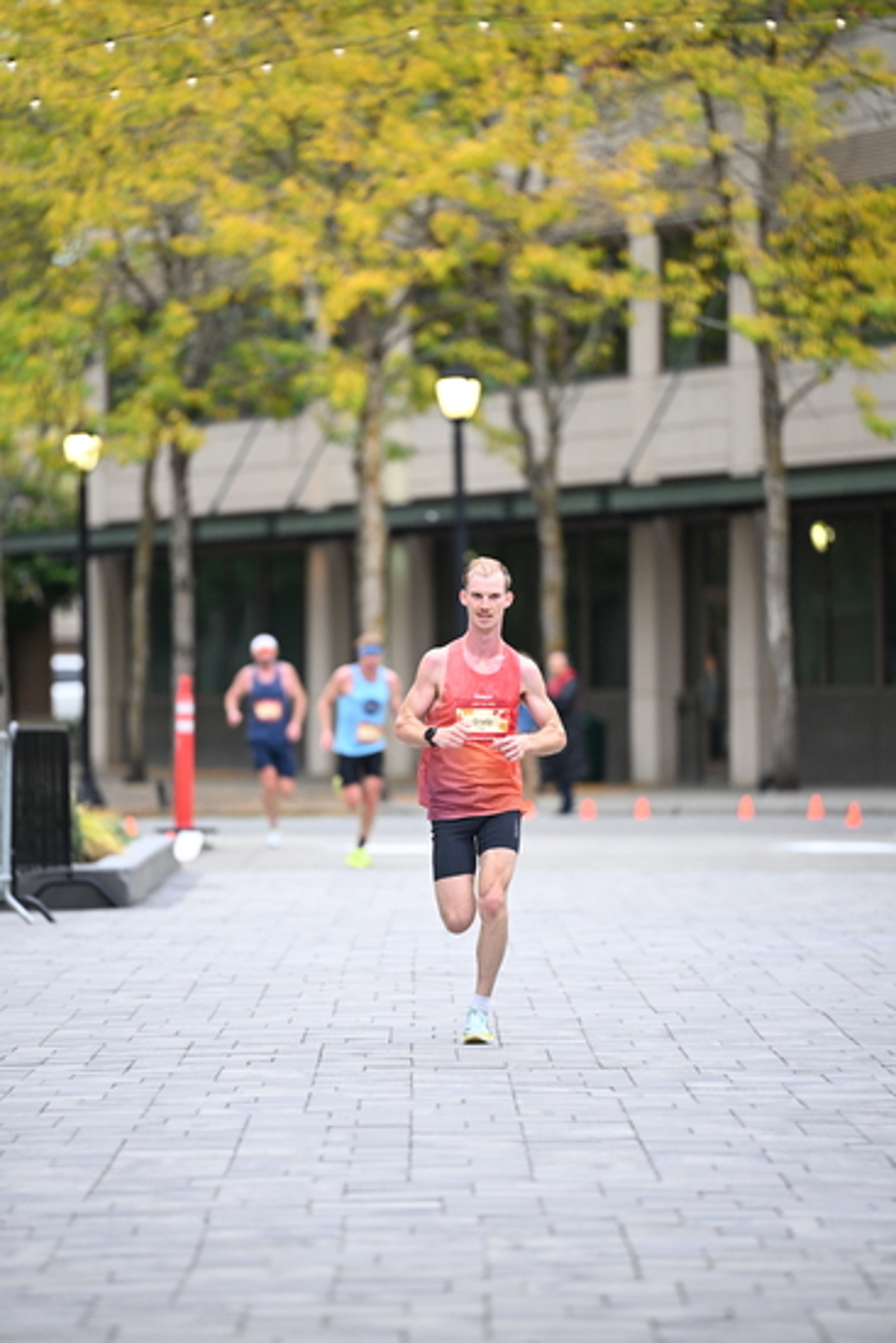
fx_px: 7461
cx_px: 448
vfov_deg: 10.3
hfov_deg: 6.9
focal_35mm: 200
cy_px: 672
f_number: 2.8
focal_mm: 200
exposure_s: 1/640
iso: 1600
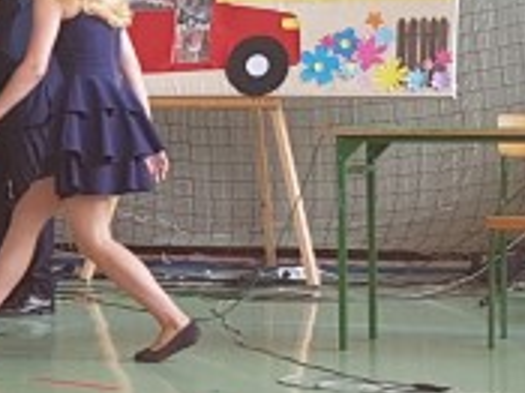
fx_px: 1349
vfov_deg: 16.5
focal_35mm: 89
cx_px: -57
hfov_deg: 20.9
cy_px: 78
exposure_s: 1/100
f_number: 1.7
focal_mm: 4.2
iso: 80
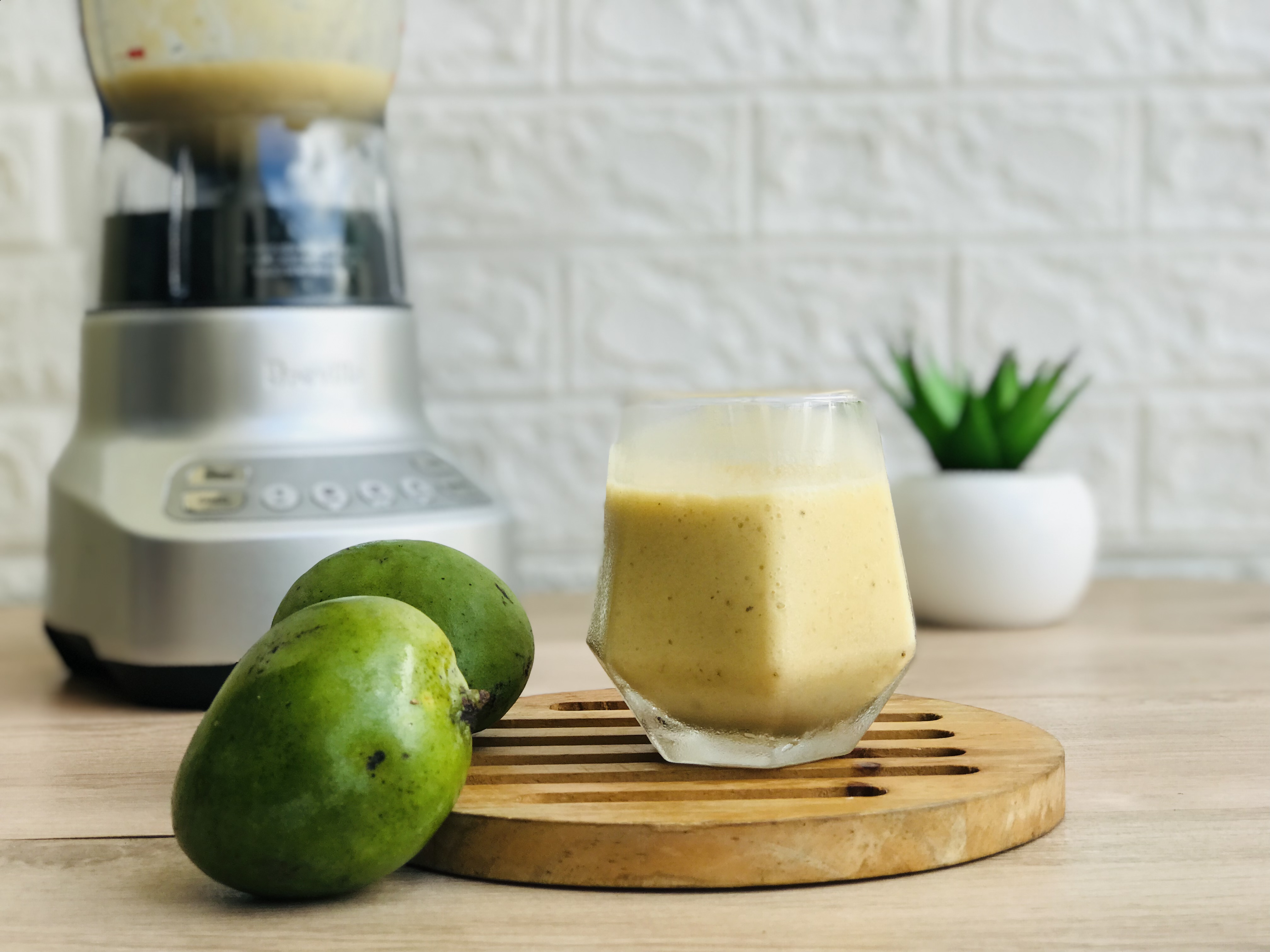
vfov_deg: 25.7
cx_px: 635
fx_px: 2091
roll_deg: +1.9
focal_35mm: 57
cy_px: 476
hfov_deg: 33.8
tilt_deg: -2.5
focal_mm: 6.6
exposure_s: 1/220
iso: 20
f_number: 2.8
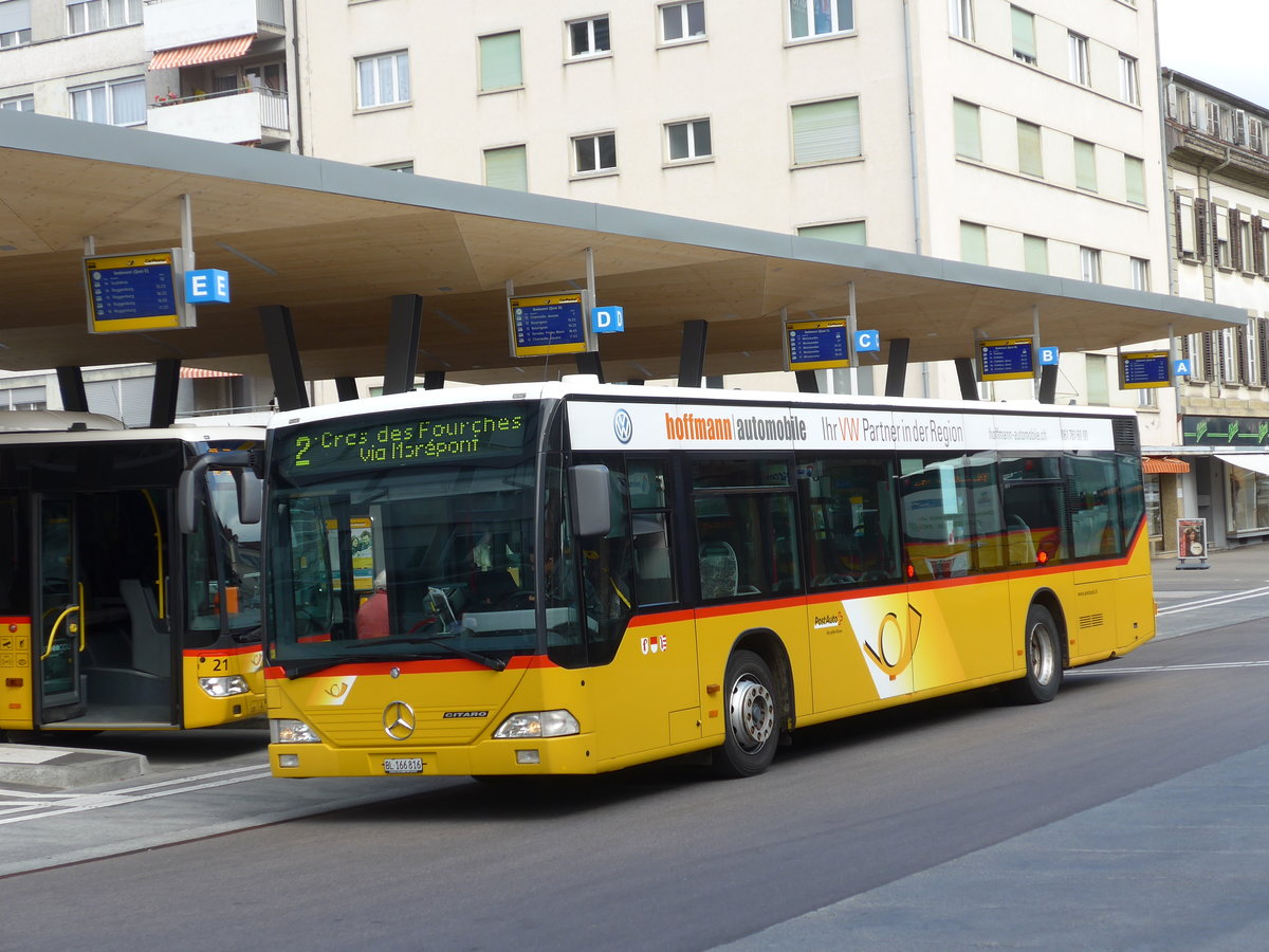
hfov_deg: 29.4
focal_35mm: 66
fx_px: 2420
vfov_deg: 22.3
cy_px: 476
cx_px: 634
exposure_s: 1/250
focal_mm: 13.4
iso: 80
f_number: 3.9
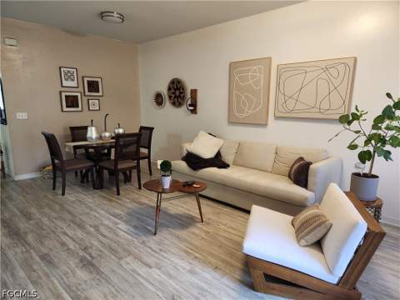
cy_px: 150
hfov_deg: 73.9
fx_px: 266
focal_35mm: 23
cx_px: 200
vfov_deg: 58.9
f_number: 1.8
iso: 500
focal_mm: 5.4
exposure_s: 1/120
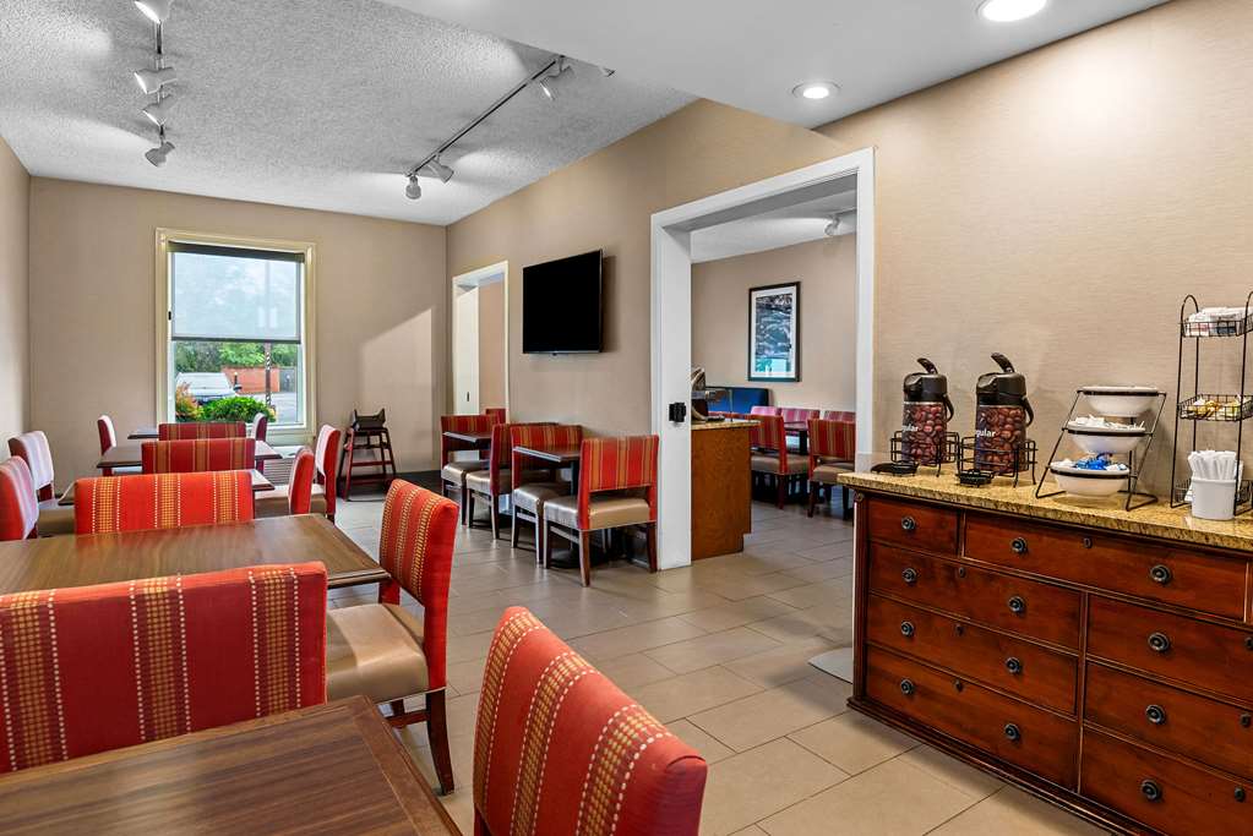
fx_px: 940
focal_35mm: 27
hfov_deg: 67.4
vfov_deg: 48.0
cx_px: 626
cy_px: 418
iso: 250
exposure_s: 1/1.67
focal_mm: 27
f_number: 9
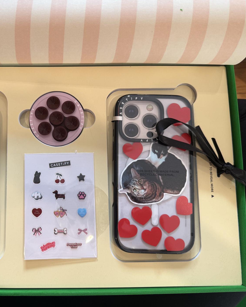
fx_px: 291
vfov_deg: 55.7
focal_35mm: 32
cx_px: 58
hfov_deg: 44.1
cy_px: 157
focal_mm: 6.76
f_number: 1.78
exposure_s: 1/60
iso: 125
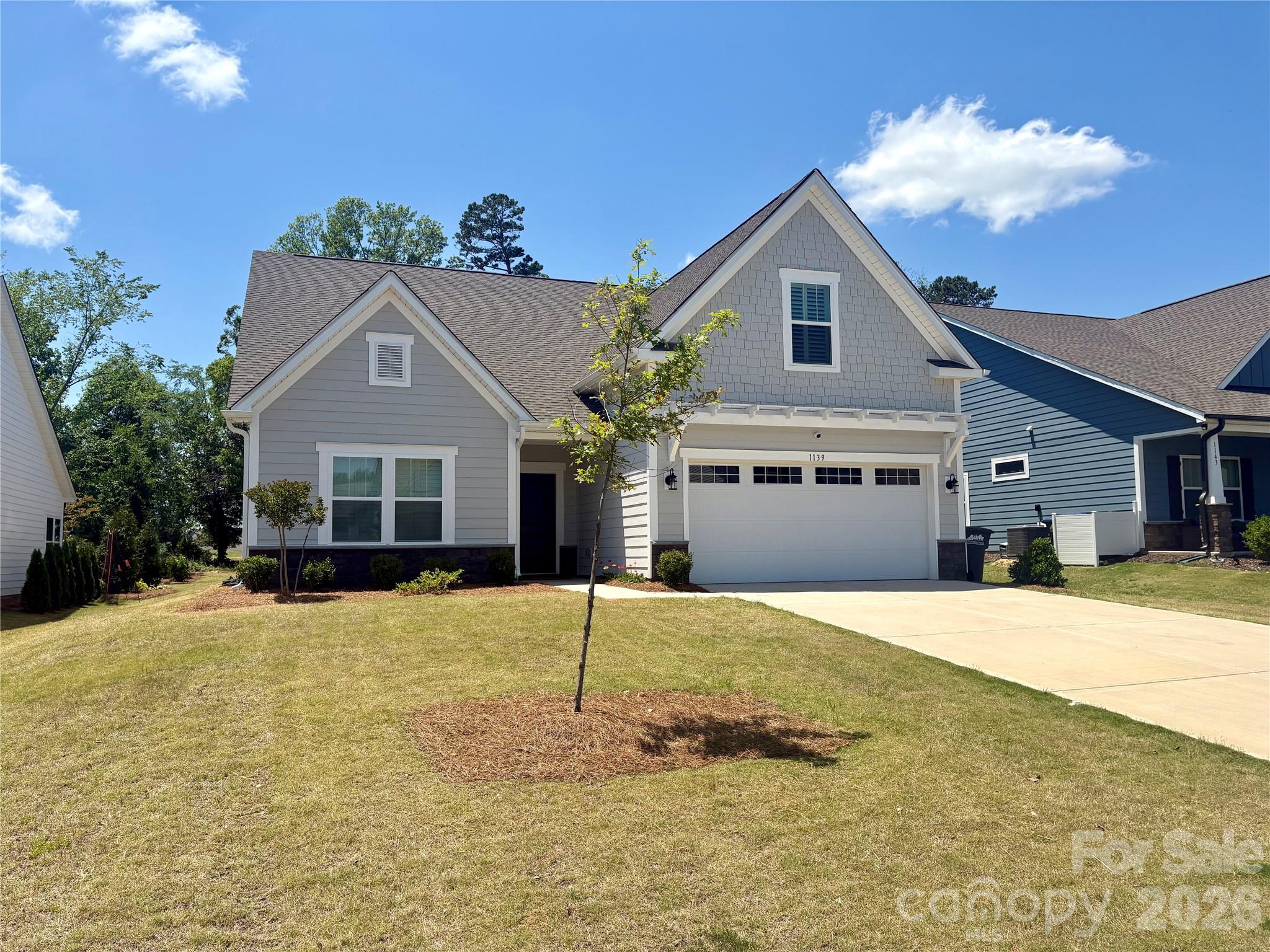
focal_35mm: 26
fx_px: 954
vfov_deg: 53.1
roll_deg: +0.6
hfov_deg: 67.3
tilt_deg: +5.4
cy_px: 476
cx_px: 635
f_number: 1.6
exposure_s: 1/3831
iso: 50
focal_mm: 5.96
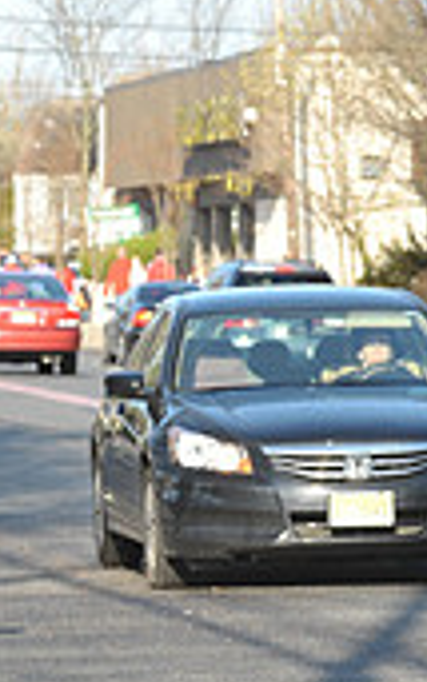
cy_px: 518
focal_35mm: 381
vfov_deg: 5.5
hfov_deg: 3.4
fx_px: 7088
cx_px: -702
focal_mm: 110
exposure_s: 1/320
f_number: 8
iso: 400
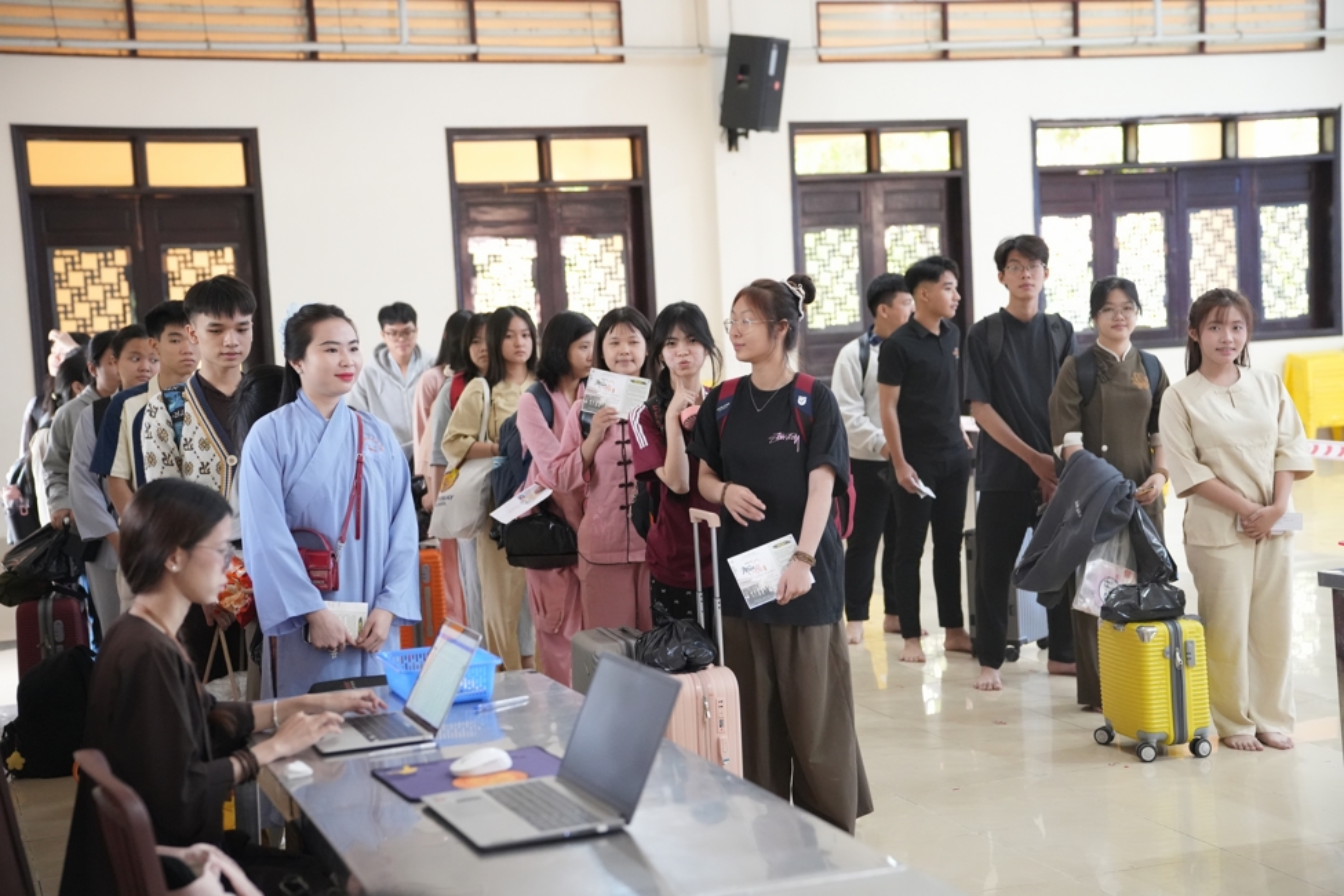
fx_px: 1979
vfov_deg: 25.5
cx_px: 672
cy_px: 448
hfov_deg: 37.5
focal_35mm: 53
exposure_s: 1/160
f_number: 2.8
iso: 6400
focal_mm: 53
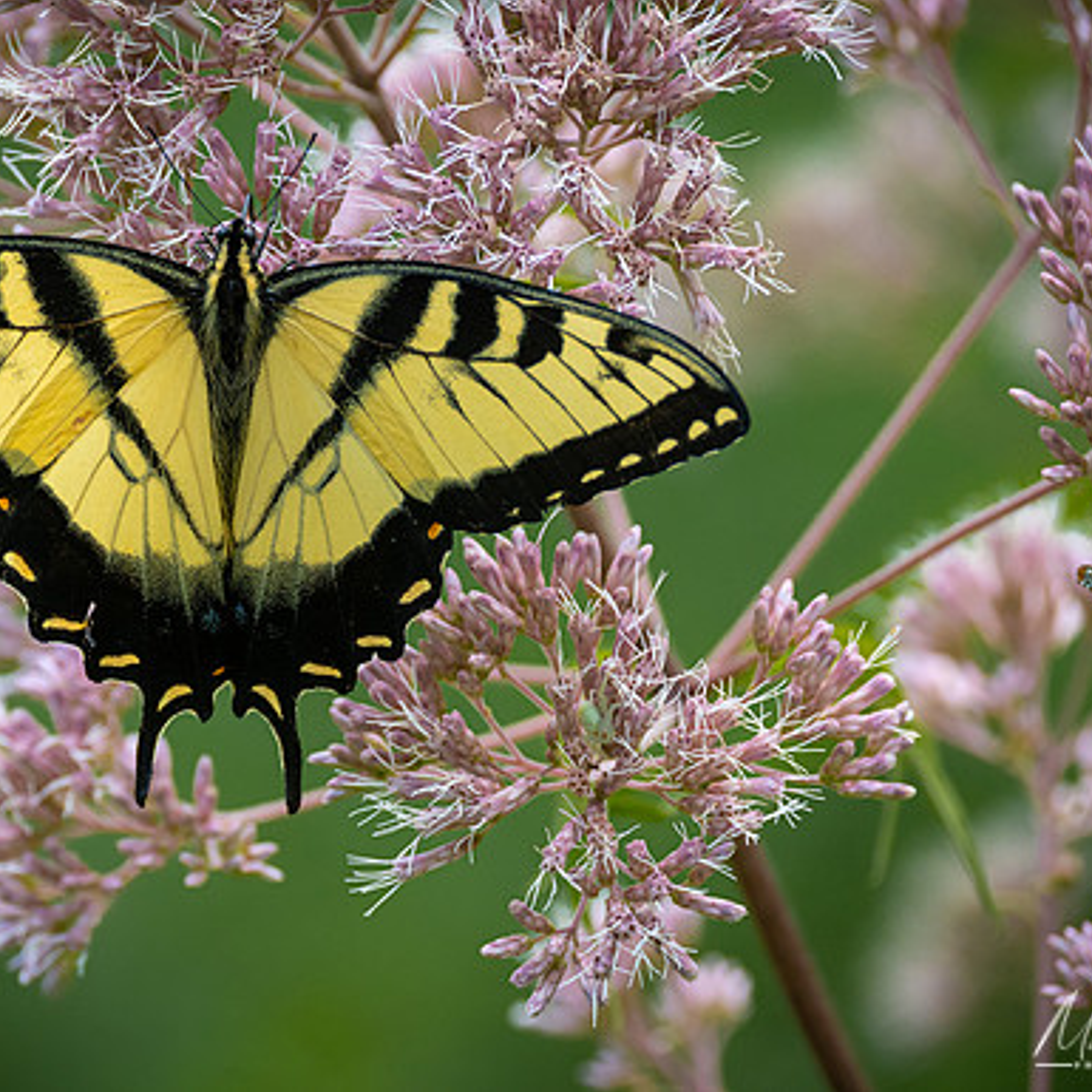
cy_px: 516
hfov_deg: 4.7
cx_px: 410
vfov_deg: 4.7
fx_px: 13384
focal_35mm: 375
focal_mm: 185
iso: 640
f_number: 6.3
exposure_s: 1/400
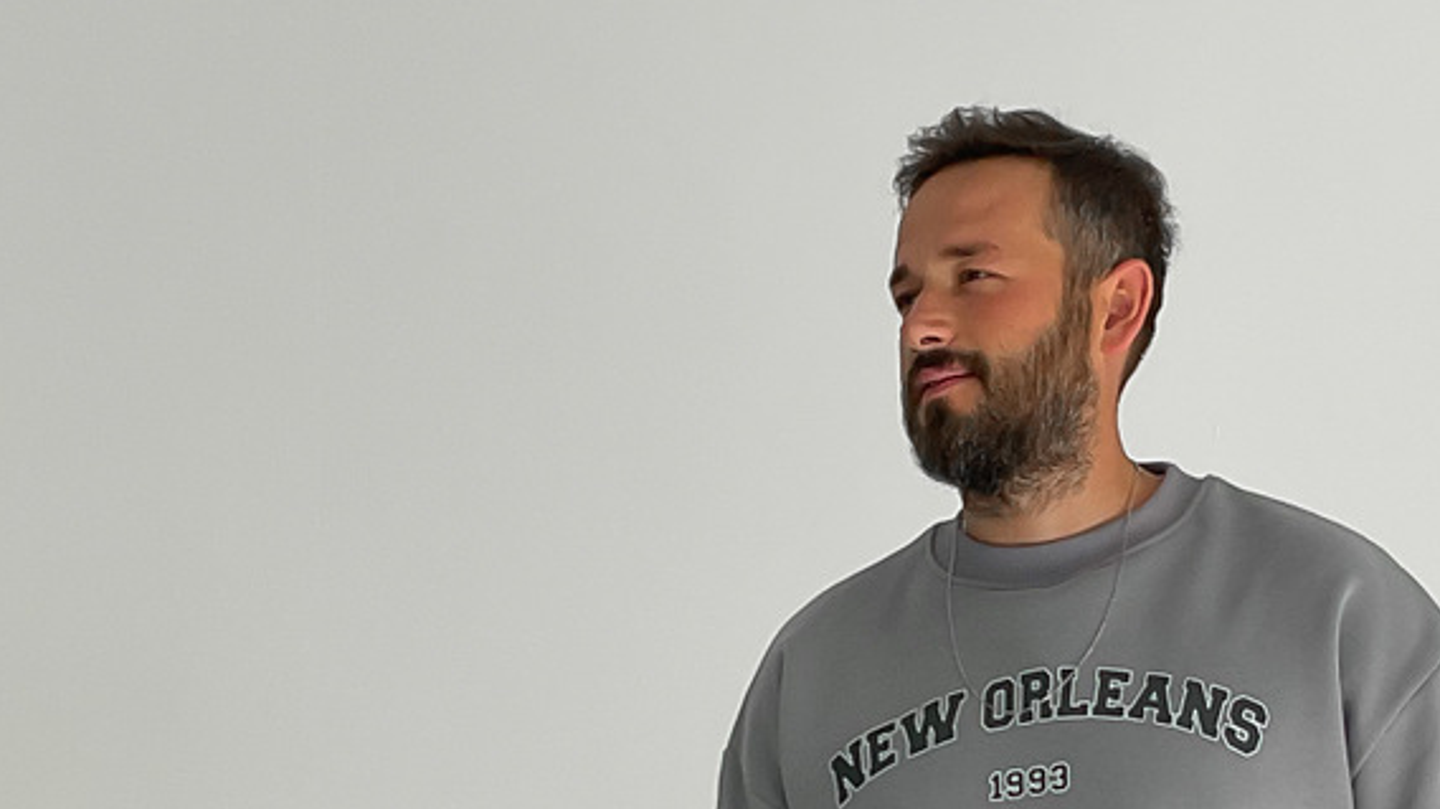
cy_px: 812
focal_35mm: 89
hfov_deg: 23.8
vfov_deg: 13.4
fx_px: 3397
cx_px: 999
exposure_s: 1/400
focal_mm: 3
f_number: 1.8
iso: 16
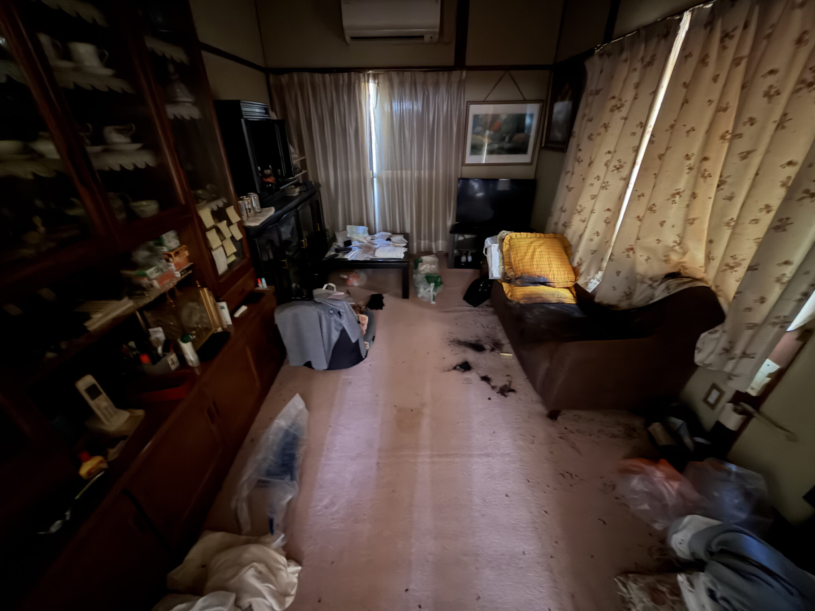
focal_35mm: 14
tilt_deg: -27.7
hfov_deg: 102.1
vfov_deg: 85.7
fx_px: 330
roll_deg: +0.3
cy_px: 306
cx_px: 408
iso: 1250
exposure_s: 1/4
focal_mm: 2.22
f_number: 2.2
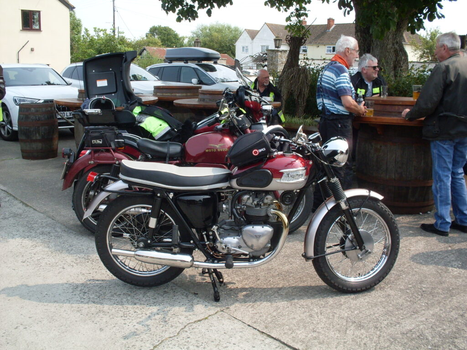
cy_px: 175
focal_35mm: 38
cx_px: 234
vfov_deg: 37.7
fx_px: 513
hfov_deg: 49.0
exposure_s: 1/90
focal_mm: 6.3
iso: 80
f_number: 8.4
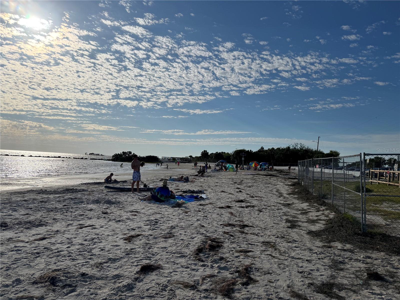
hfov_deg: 71.6
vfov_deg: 56.8
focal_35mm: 24
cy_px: 150
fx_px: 277
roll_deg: -4.4
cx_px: 200
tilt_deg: +2.3
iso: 50
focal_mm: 6.76
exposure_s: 1/12346
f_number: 1.78
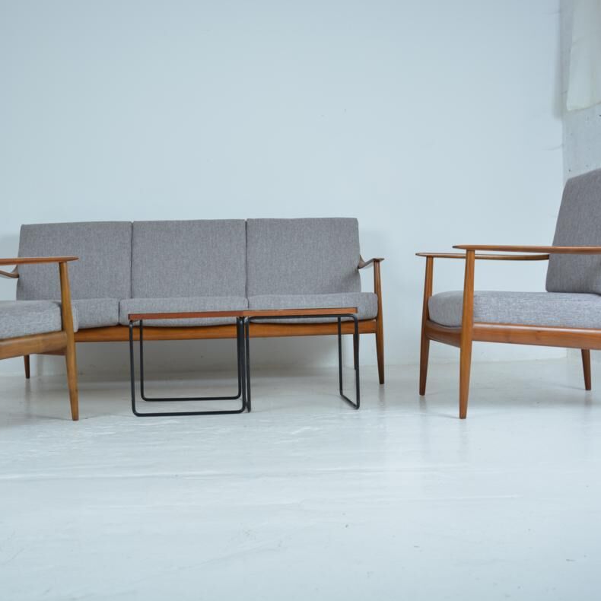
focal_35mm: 41
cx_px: 237
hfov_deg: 41.0
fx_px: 798
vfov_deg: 41.3
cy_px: 304
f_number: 4.5
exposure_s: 1/125
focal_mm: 21
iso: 160
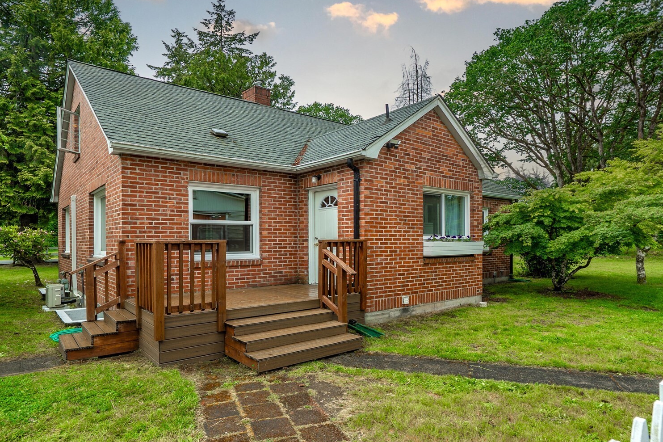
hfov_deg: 96.5
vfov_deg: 73.5
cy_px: 247
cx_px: 300
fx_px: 295
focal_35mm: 16
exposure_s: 1/60
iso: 80
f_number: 7.1
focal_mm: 14
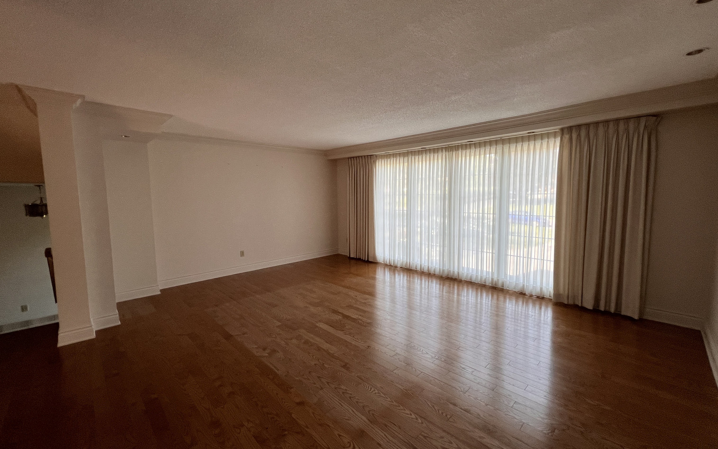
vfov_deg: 78.6
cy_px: 220
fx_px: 274
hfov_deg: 105.3
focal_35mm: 14
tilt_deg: -4.7
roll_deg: +0.7
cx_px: 360
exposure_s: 1/99
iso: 80
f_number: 1.8
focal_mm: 1.57
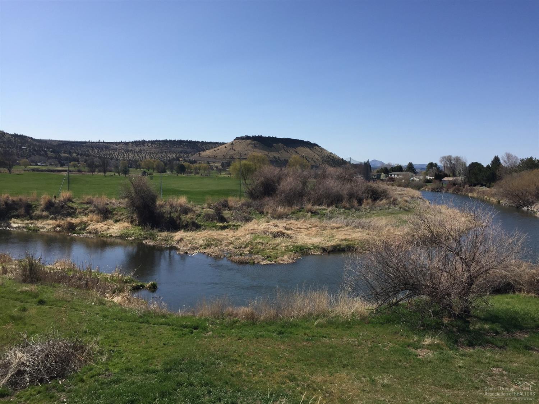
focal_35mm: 29
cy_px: 202
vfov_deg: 48.2
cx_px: 270
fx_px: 451
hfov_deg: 61.7
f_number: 2.2
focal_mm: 4.15
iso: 32
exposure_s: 1/2326
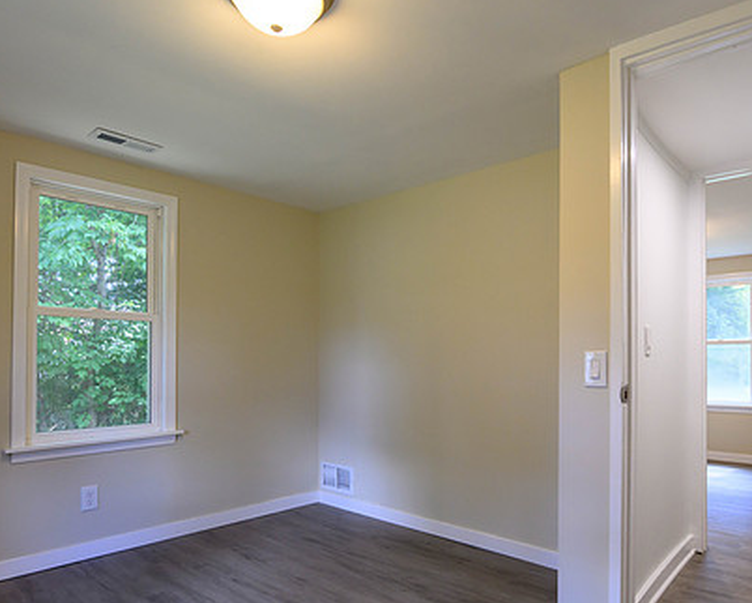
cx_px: 428
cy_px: 355
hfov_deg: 72.2
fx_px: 512
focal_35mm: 23
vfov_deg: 60.5
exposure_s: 1/100
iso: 1000
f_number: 5
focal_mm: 17
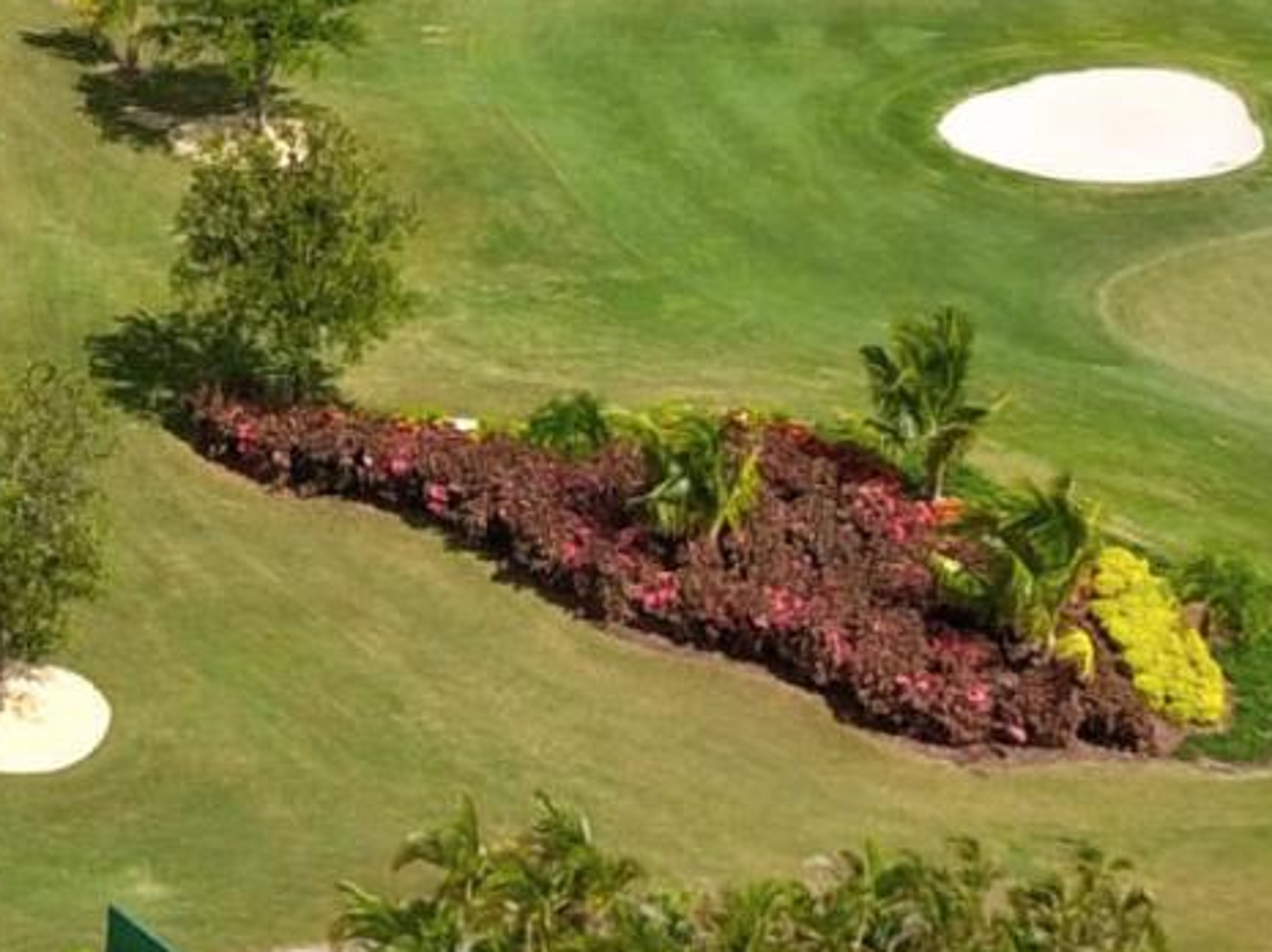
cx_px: -695
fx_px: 4553
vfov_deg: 11.7
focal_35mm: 124
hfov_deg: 14.7
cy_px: -224
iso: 100
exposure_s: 1/1174
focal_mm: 3.6
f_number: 2.8
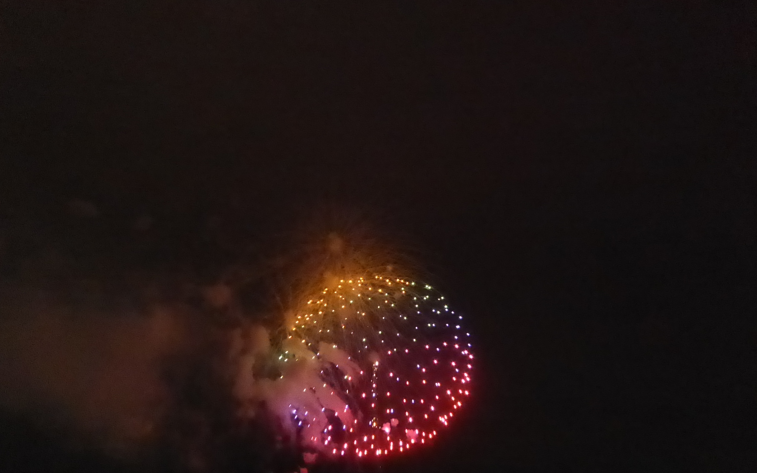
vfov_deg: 45.8
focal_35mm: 27
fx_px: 557
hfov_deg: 68.4
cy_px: 283
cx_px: 373
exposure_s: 1/13
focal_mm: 4.3
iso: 3200
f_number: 3.3
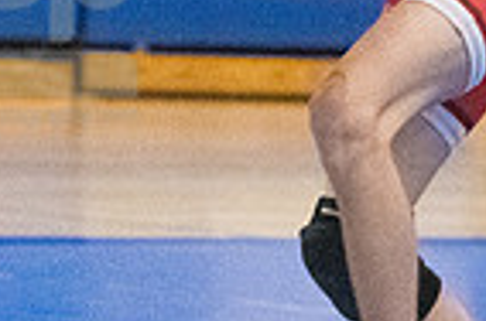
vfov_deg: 1.7
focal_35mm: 799
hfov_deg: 2.6
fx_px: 10762
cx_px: 34
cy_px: 7
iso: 10000
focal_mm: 130
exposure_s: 1/1600
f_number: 4.5
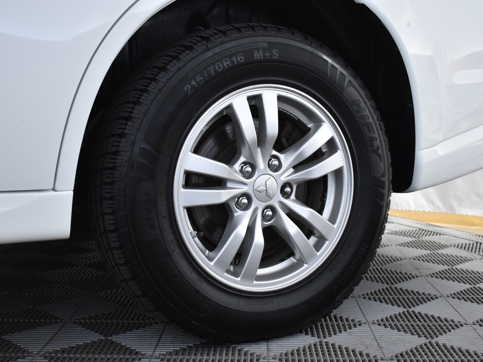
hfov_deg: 37.8
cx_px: 240
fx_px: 705
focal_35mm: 51
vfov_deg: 28.8
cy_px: 182
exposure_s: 1/50
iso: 1600
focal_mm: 31
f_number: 4.2
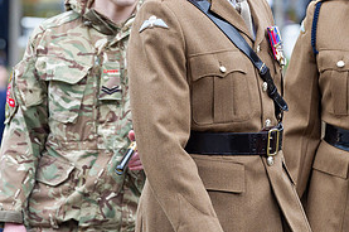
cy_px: 37
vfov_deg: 2.7
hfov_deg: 4.1
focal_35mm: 504
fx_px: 4880
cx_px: 271
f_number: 6.3
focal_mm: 200
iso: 640
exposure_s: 1/250
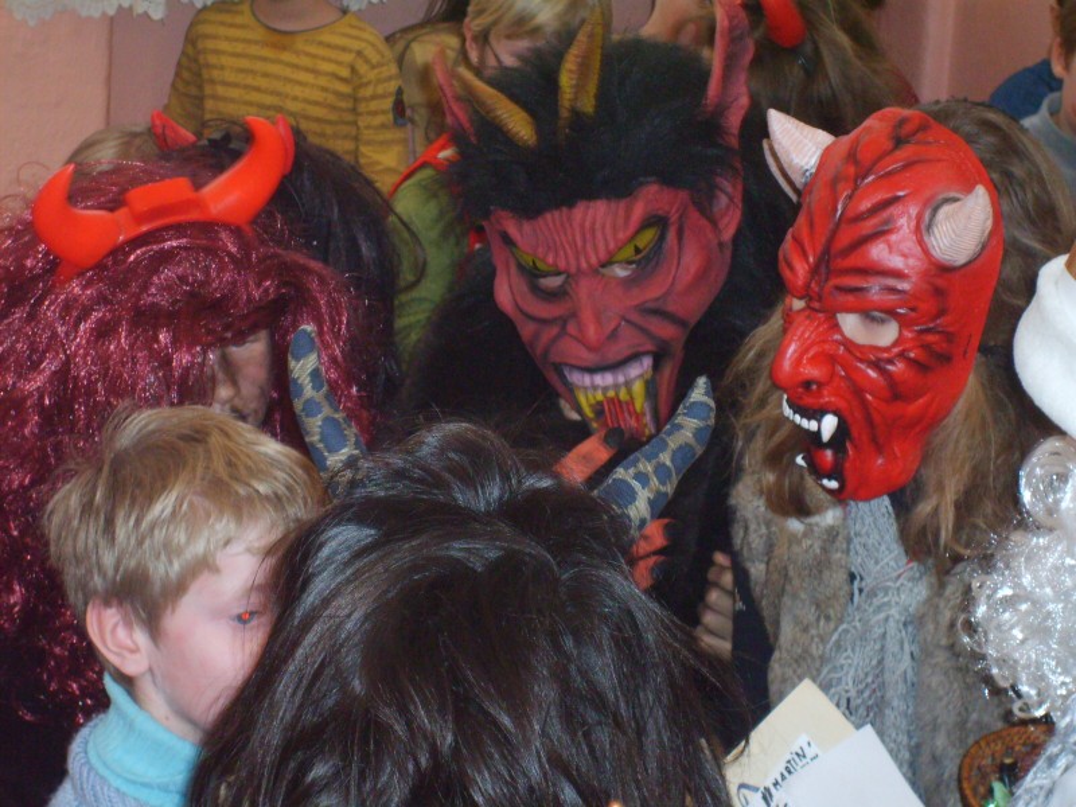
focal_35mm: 105
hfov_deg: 18.7
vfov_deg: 14.1
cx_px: 538
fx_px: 3264
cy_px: 404
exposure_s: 1/60
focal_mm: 17.4
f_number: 4.9
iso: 253
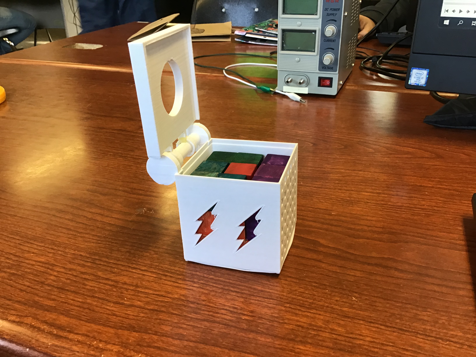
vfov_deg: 45.4
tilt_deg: -26.8
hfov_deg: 58.4
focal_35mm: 31
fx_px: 426
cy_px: 178
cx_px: 238
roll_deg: +0.9
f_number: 2.4
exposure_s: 1/30
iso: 80
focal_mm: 3.3
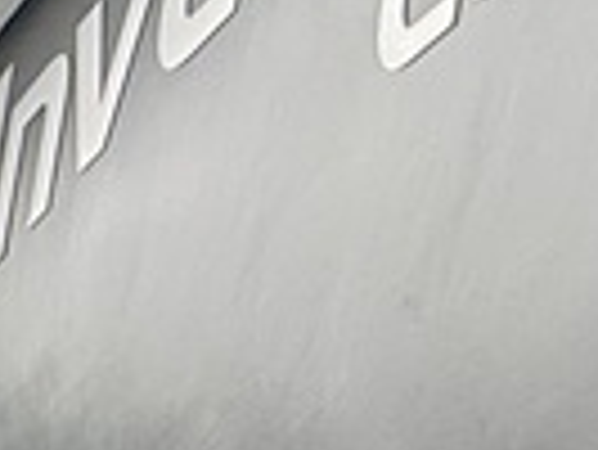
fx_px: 1867
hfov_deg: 13.1
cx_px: -886
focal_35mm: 108
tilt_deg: -15.2
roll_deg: +0.0
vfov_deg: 8.6
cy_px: 1674
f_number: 2.2
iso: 125
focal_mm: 2.22
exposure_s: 1/99
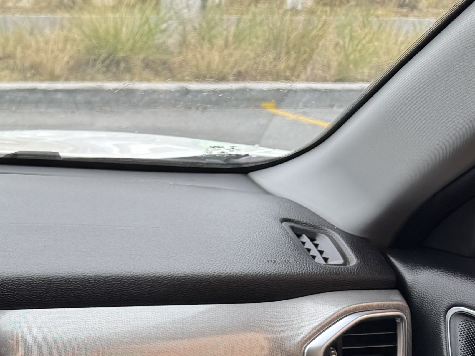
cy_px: 412
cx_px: -290
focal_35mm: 85
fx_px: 1166
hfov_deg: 19.3
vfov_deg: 16.7
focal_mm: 6.76
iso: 64
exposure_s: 1/176
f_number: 1.78
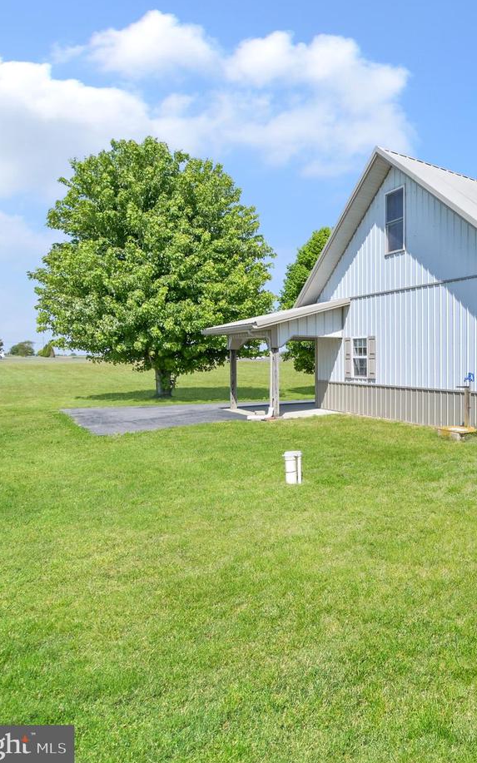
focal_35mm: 24
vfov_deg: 74.8
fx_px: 499
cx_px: 544
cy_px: 369
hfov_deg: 39.8
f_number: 5
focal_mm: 15
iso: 200
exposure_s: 1/8000
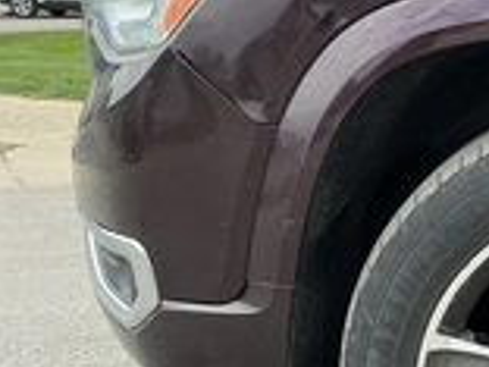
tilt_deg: -18.0
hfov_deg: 24.0
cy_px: 342
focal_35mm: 72
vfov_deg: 20.0
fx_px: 1017
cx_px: 621
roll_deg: +3.1
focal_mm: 3
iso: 25
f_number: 1.8
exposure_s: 1/509
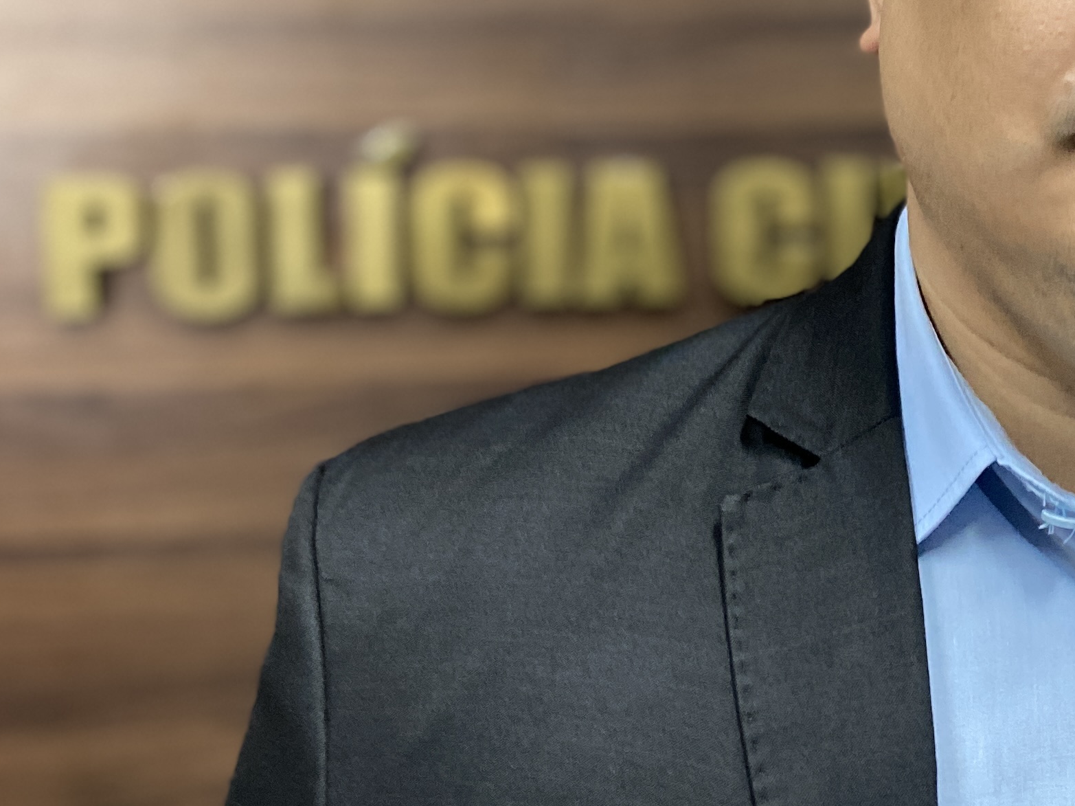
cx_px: 946
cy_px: 258
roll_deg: +1.8
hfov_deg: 28.0
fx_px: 2080
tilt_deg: -5.6
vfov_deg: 21.8
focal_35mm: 67
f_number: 1.8
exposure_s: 1/60
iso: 400
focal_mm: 4.25
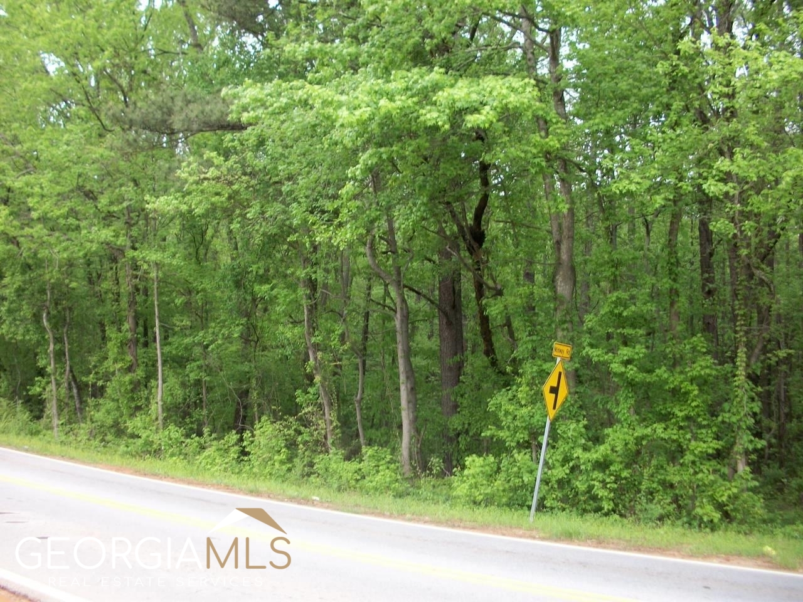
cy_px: 301
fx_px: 812
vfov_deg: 40.7
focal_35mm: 35
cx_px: 402
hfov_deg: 52.6
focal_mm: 6.3
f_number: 3.1
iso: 80
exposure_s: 1/80
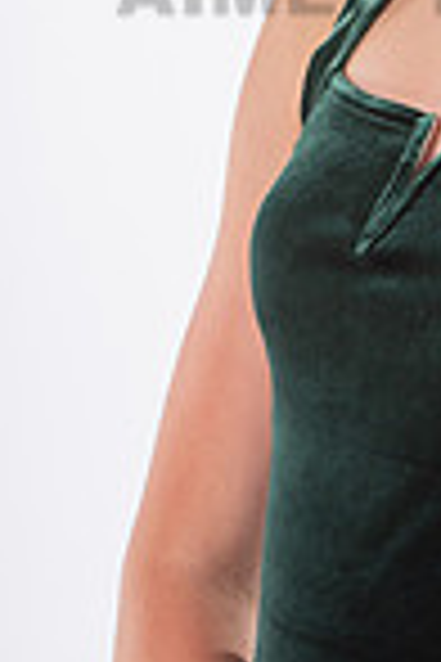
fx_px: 5347
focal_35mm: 291
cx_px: 612
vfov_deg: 7.0
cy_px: -225
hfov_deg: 4.7
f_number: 11
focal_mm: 95
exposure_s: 1/200
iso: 320
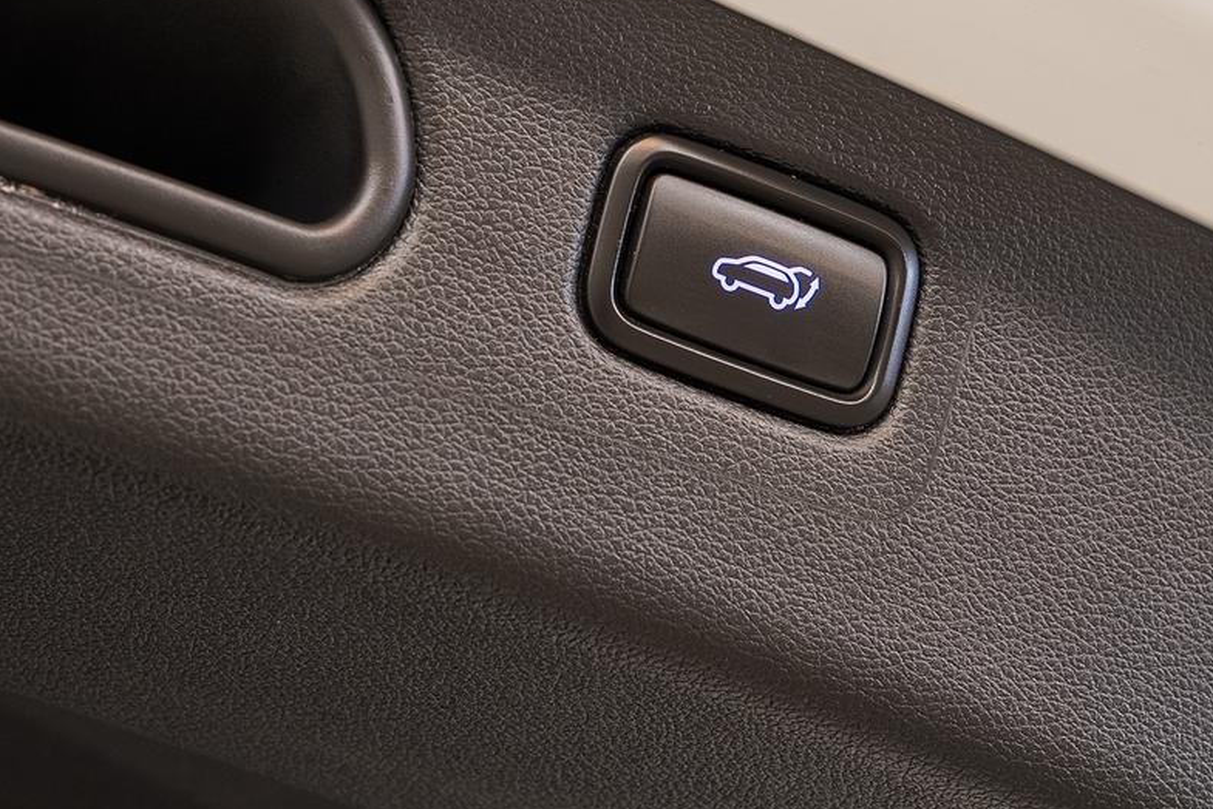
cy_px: 168
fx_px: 6202
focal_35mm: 184
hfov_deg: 11.2
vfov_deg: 7.5
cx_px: 793
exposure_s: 1/2
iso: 100
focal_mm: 70
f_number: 5.6
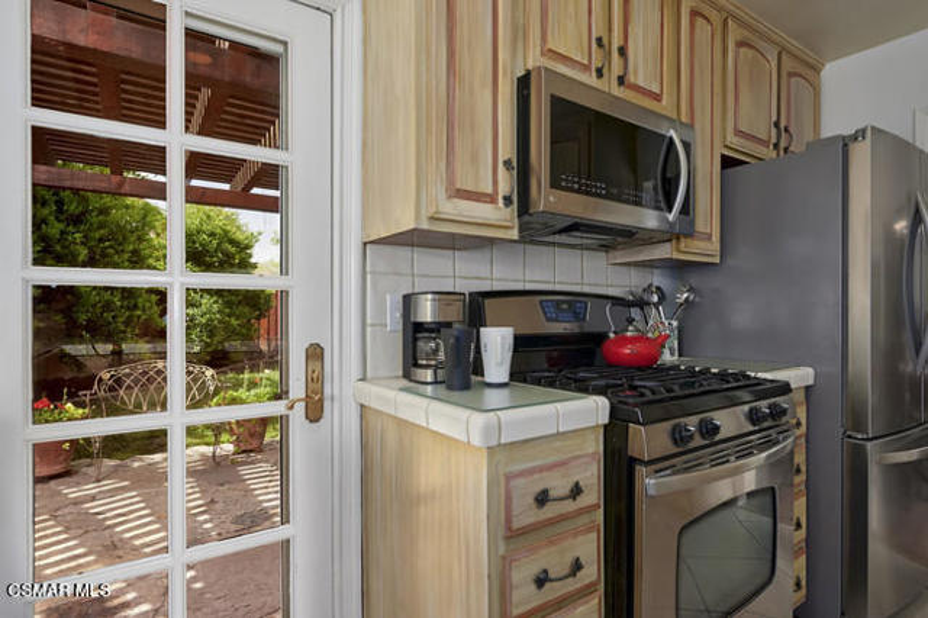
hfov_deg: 88.5
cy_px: 309
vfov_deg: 65.9
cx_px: 464
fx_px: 477
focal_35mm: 18
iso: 400
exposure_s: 1/15
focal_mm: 18.5
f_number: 7.1
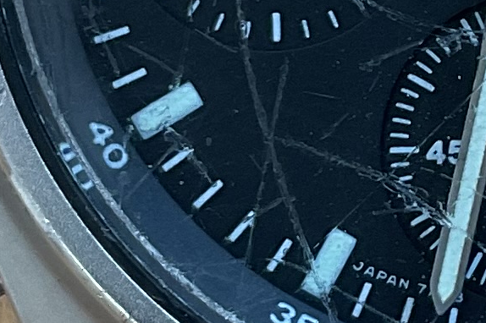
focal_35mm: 212
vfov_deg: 6.4
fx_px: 2860
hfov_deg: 9.6
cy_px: -68
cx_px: 580
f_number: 1.8
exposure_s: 1/120
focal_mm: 3
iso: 32
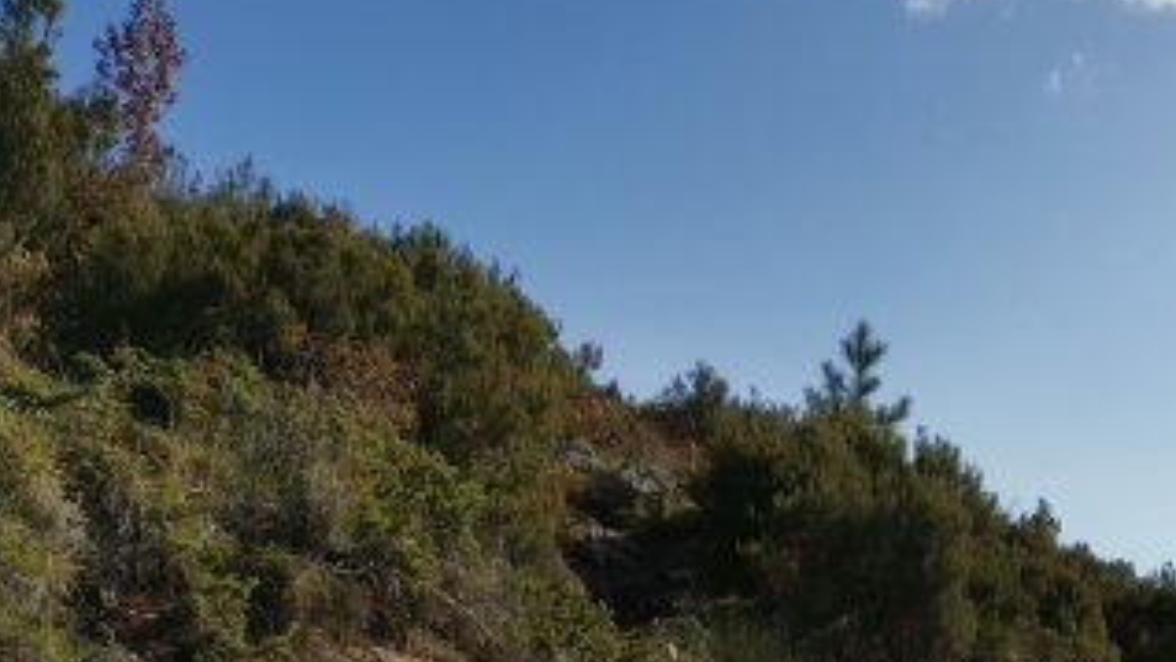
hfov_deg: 28.2
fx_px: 2308
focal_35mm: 74
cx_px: 862
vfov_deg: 15.1
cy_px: 995
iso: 50
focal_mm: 5.58
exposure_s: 1/3690
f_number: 1.8
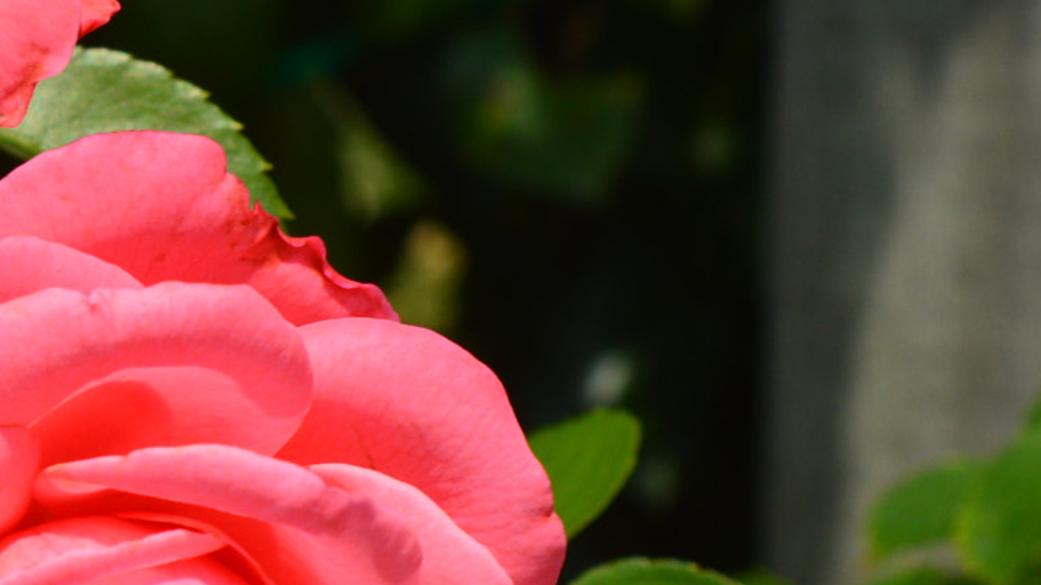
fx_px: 6016
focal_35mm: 218
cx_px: -206
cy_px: 117
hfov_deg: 9.7
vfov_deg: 5.6
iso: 220
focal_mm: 52
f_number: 11
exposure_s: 1/500
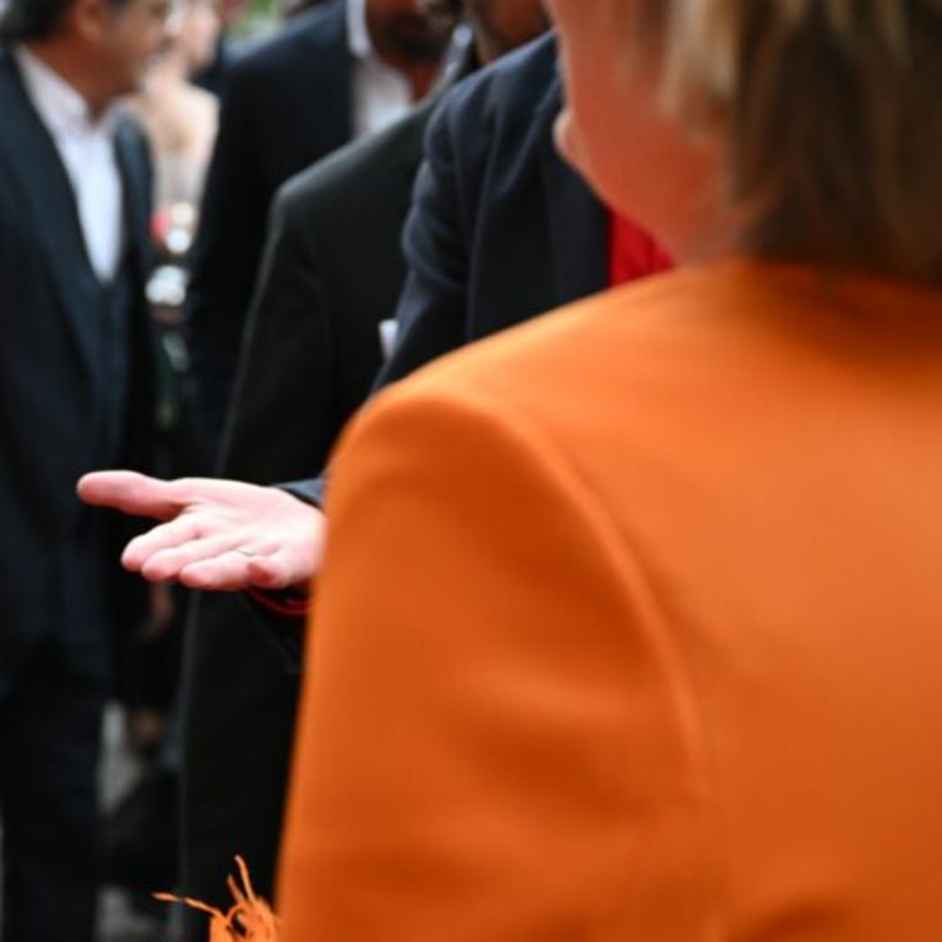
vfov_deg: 16.1
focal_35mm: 108
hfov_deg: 15.8
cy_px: 293
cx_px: -9
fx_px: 3325
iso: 1250
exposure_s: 1/250
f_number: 3.2
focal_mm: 49
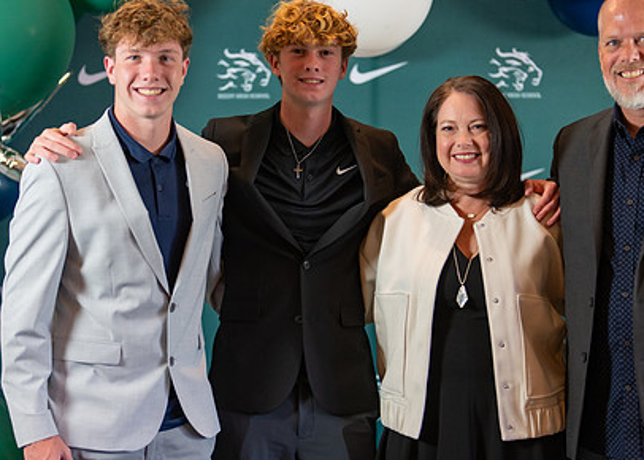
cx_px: 336
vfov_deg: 18.8
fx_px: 1390
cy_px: 224
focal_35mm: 76
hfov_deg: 26.1
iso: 500
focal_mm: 50
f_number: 1.2
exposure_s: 1/400
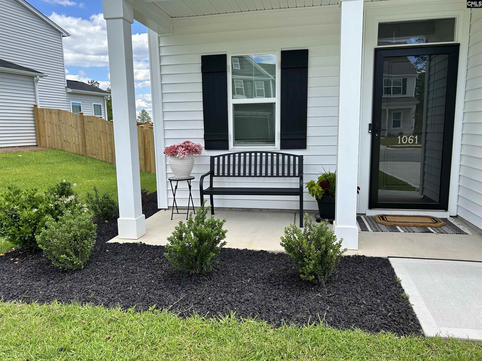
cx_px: 241
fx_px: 362
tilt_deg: -9.1
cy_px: 180
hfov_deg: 67.3
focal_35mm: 26
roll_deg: +0.5
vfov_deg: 53.1
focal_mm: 5.7
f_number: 1.5
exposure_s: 1/2457
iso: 50
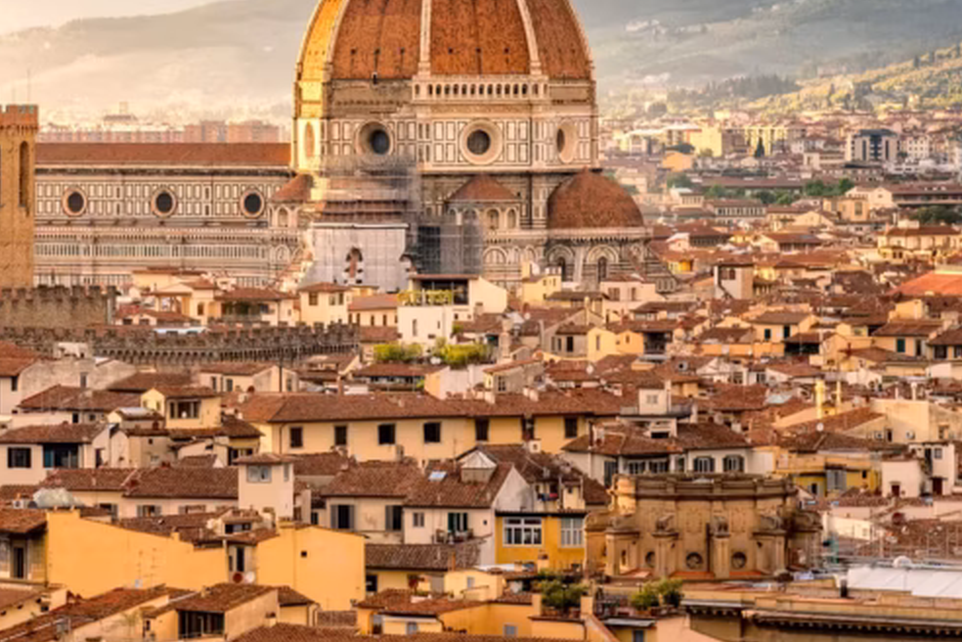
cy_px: 137
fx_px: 6680
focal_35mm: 250
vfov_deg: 5.5
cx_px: 182
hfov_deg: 8.2
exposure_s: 1/60
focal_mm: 120
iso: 250
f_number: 8
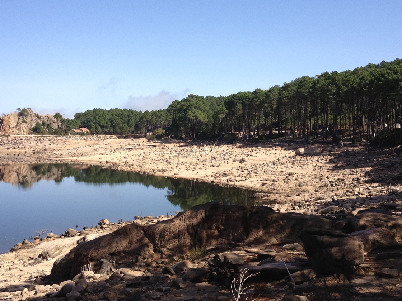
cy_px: 158
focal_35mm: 50
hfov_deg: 38.2
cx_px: 213
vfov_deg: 29.1
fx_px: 581
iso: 64
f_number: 2.4
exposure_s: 1/1284
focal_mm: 4.28
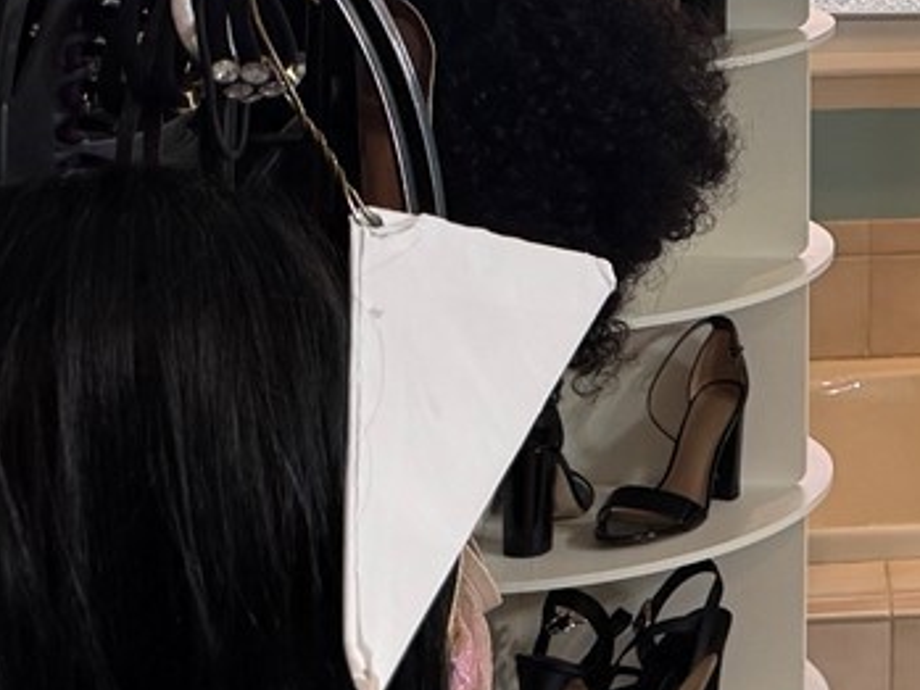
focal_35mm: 110
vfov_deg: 13.0
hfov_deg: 16.5
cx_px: 1315
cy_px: -187
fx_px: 2925
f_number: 1.78
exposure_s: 1/60
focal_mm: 6.76
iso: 200
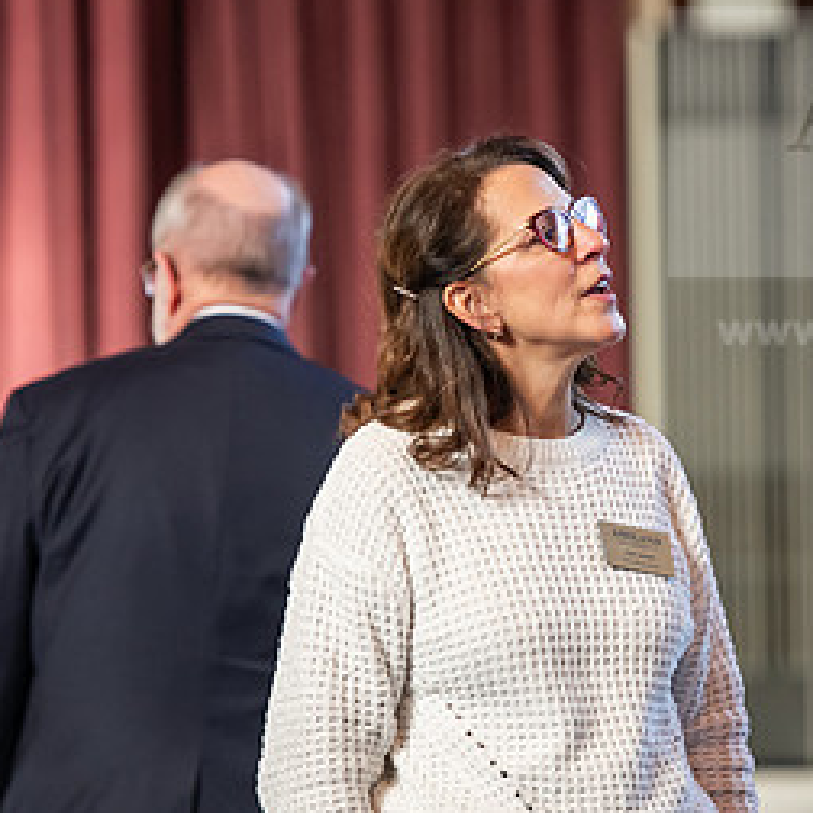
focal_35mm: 342
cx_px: 571
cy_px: 398
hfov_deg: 5.1
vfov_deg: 5.1
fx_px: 9088
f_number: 3.2
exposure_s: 1/200
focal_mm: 175
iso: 1600
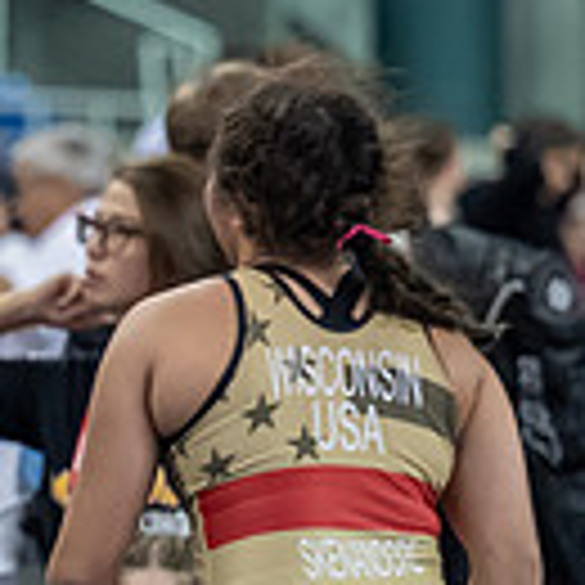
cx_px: -770
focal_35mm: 557
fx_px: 10650
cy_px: 670
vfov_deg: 3.1
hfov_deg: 3.1
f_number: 2.8
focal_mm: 115
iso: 3200
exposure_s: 1/800
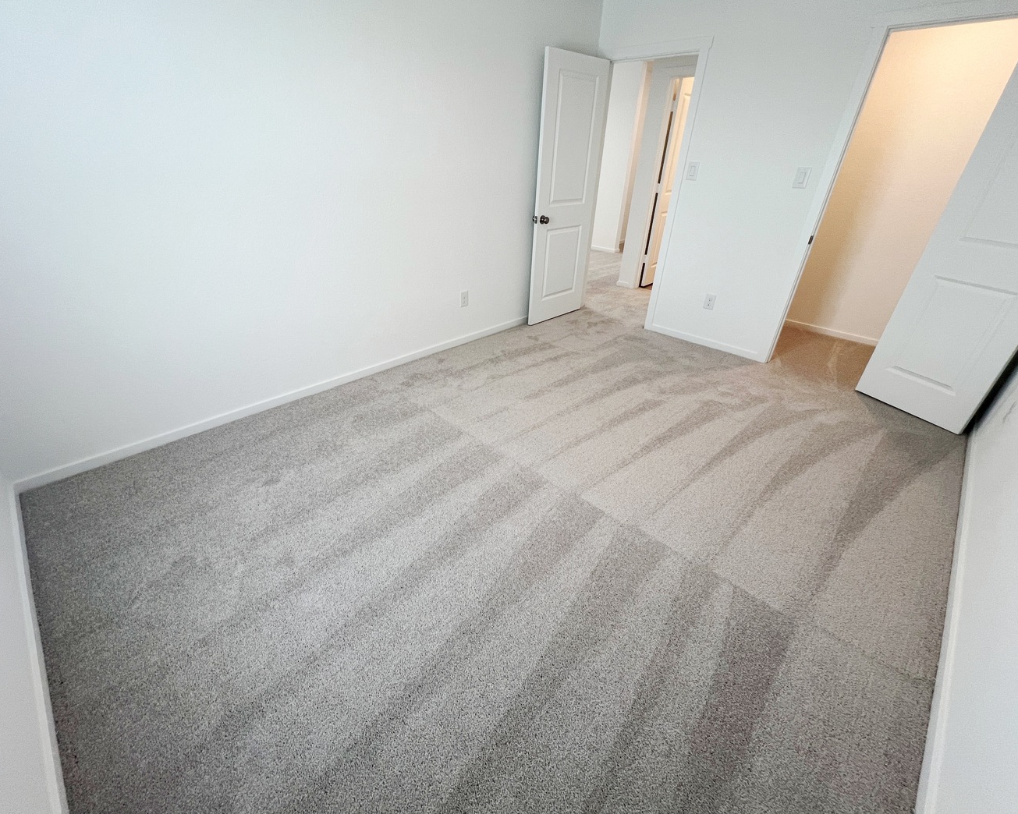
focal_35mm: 14
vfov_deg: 88.0
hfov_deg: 100.7
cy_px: 413
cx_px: 495
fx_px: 422
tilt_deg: -30.5
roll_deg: -1.8
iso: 125
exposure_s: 1/120
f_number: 1.8
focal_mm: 1.57
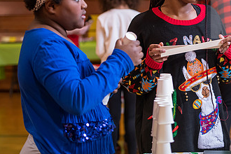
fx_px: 789
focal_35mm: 123
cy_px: 65
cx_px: 190
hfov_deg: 16.5
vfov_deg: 11.1
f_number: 3.2
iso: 1000
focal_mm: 70
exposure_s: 1/200
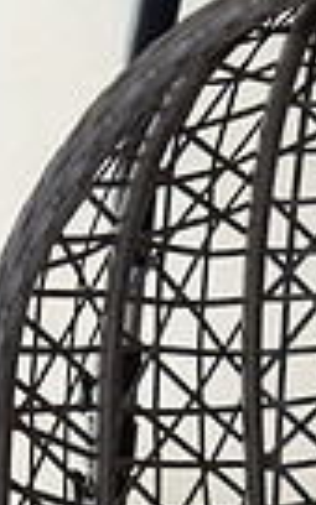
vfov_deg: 12.0
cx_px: 539
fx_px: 2315
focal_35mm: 168
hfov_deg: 7.6
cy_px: 709
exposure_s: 1/400
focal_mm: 50
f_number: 3.5
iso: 1600
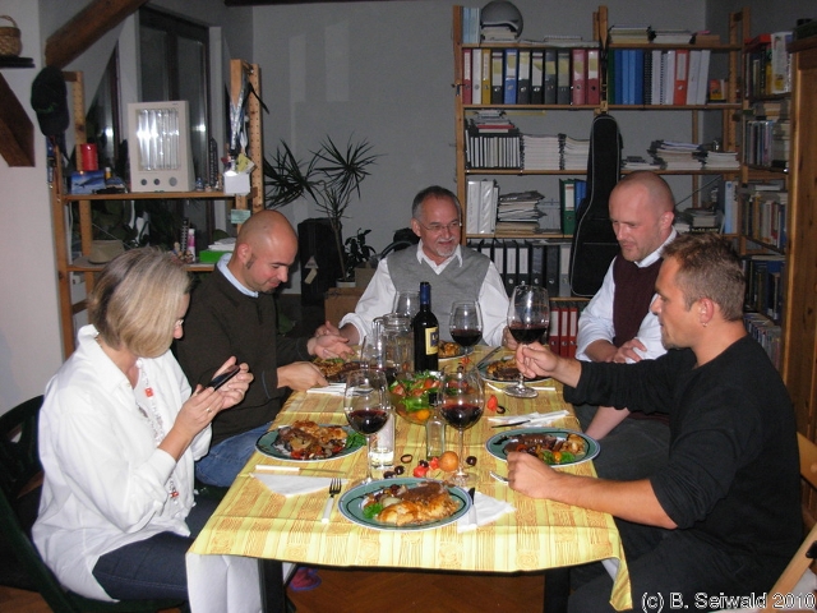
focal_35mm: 38
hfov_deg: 49.0
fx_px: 897
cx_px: 408
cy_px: 306
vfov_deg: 37.7
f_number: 2.9
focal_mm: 6.3
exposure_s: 1/82.9
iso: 205
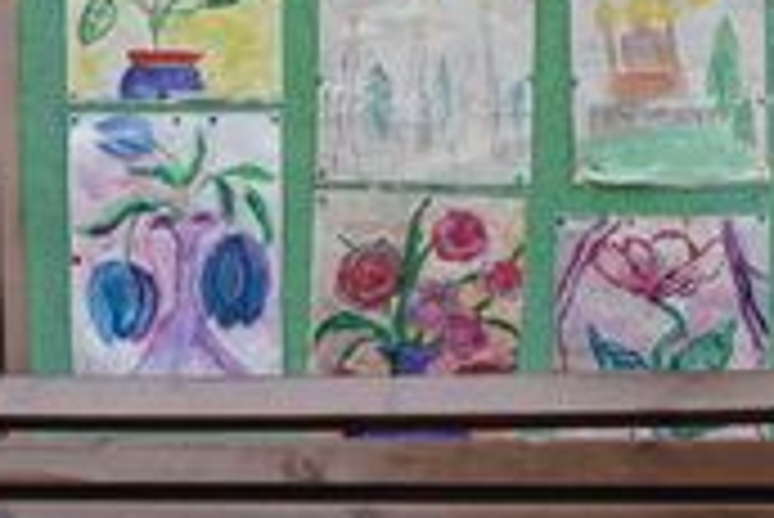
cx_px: 430
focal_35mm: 142
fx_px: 3055
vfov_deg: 9.7
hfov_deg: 14.4
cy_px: 194
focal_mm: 35
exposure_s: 1/160
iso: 250
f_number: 4
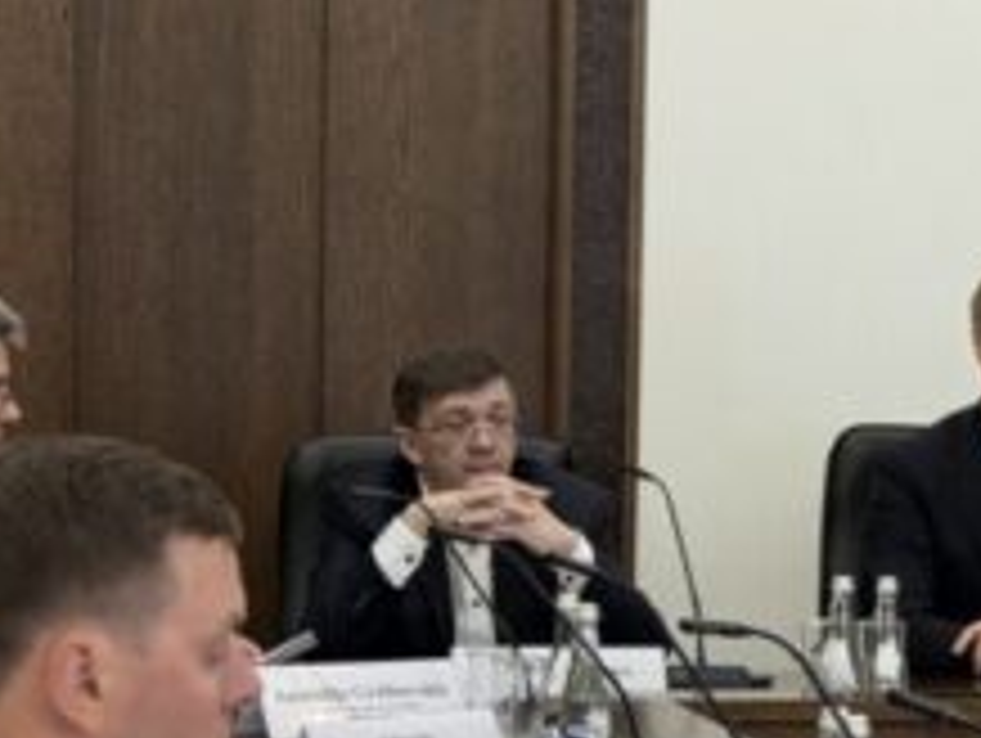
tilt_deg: -4.5
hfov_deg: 12.4
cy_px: 630
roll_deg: -2.1
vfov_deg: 9.7
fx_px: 4341
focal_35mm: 153
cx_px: 1346
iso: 100
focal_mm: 6.76
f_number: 1.78
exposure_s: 1/50
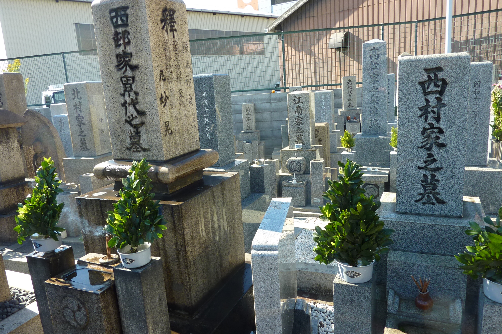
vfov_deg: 47.9
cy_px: 171
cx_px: 243
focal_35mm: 27
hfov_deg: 67.4
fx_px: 376
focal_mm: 4.1
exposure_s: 1/160
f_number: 4
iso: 80
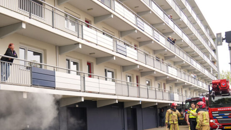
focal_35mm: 49
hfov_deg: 41.8
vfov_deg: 24.3
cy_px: 91
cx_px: 86
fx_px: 300
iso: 640
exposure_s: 1/1250
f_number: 3.2
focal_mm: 25
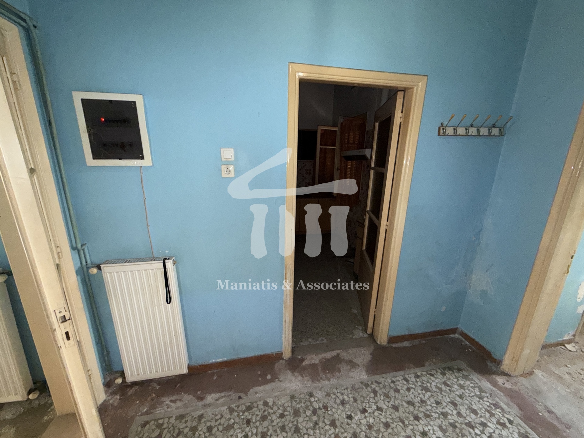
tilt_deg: -13.8
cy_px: 219
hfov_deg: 102.1
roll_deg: -1.3
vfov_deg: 85.7
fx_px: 236
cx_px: 292
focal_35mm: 14
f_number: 2.2
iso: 250
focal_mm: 2.22
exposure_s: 1/50
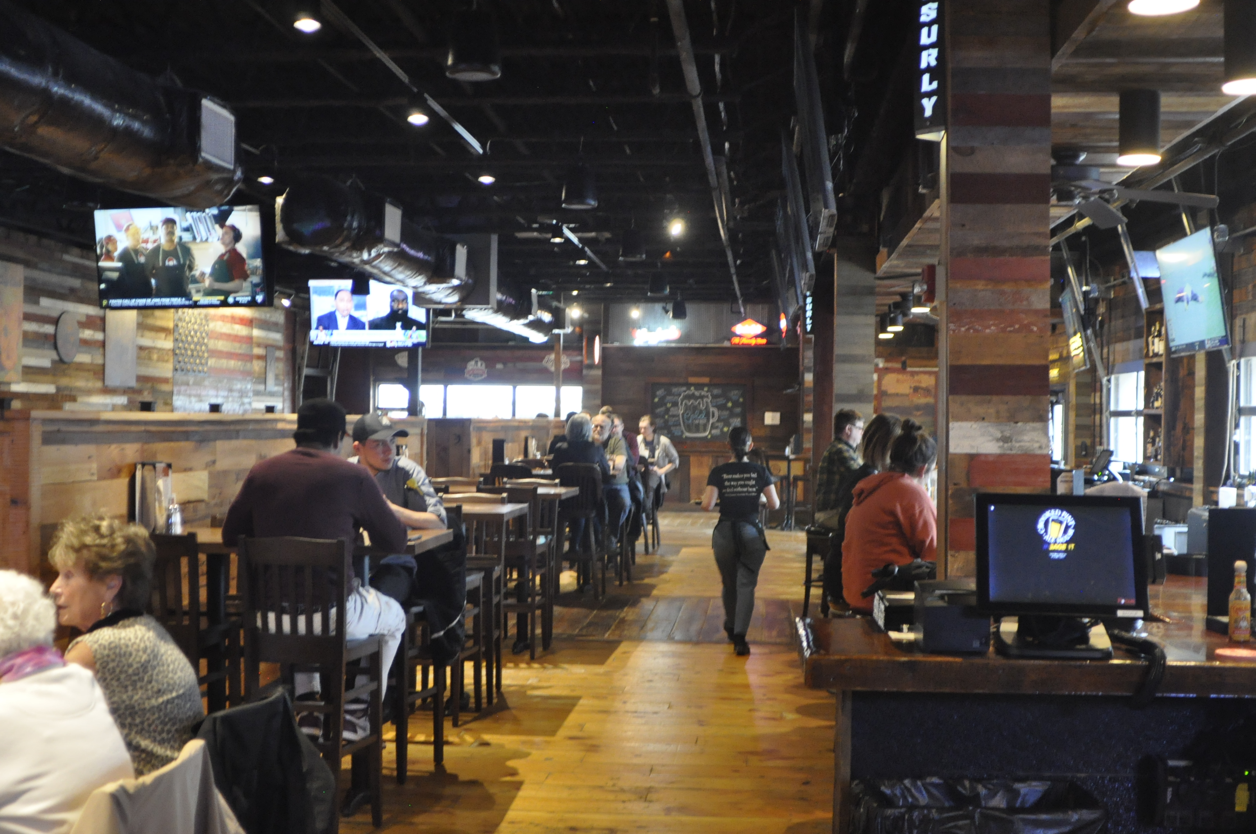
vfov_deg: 31.8
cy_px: 417
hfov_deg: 46.4
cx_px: 628
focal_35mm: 42
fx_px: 1464
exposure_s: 1/30
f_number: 3.8
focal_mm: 28
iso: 2500
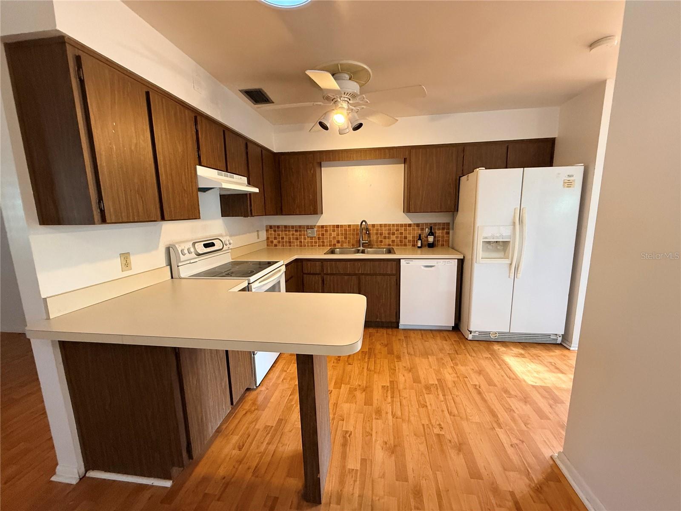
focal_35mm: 14
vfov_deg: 85.7
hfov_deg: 102.1
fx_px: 275
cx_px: 340
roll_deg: +1.6
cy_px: 256
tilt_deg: -9.3
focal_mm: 2.22
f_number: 2.2
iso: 500
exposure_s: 1/60
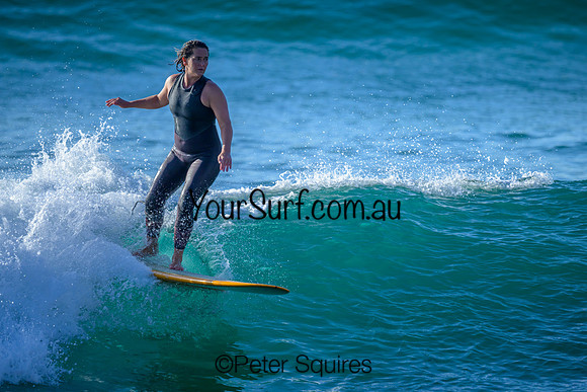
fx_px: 13047
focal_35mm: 800
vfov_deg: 1.7
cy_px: 196
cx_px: 294
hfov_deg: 2.6
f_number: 6.3
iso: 450
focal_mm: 800
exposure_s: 1/2000
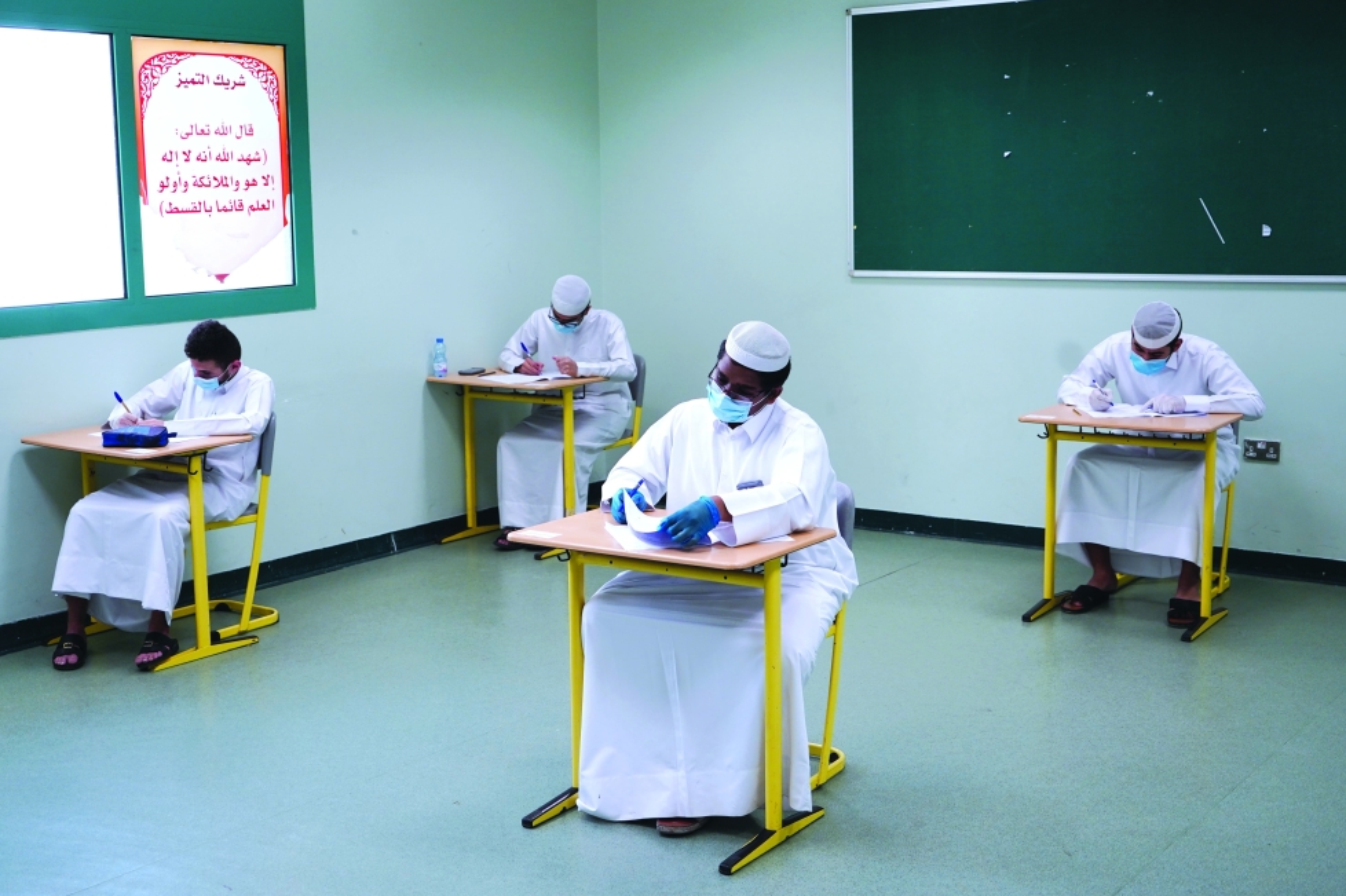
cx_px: 661
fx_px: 1682
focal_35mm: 45
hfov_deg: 43.6
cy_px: 440
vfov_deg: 29.8
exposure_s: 1/160
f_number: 4
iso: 800
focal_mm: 44
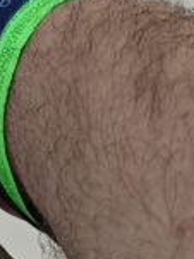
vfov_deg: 12.0
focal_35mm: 163
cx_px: -55
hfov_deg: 9.0
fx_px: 1220
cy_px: 3
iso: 80
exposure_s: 1/1792
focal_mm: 5.59
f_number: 1.8
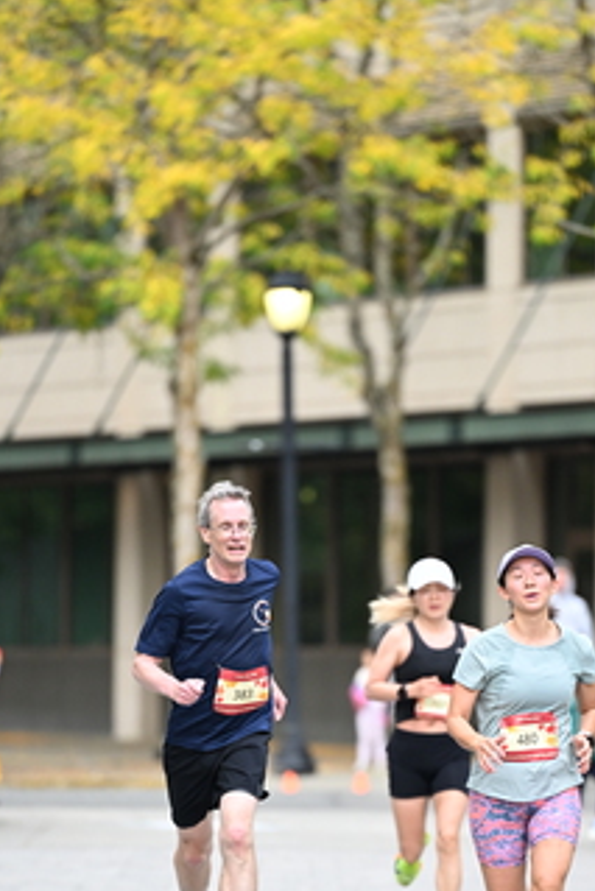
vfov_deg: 6.0
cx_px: 390
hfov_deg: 4.0
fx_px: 8543
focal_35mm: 345
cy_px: 631
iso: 1000
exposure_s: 1/1600
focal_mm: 200
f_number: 2.8
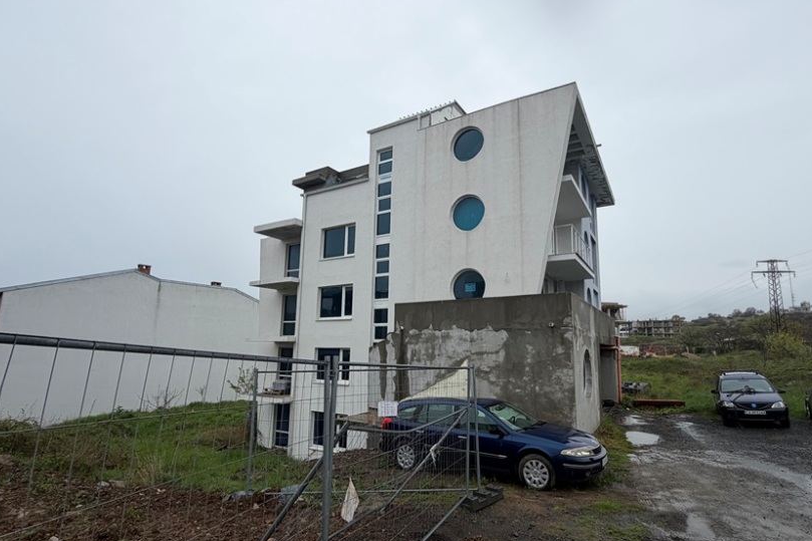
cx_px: 433
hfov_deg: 89.9
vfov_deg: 67.3
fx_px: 406
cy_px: 287
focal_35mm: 18
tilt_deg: +9.0
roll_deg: -0.2
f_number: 2.2
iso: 32
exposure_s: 1/770
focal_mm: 2.22
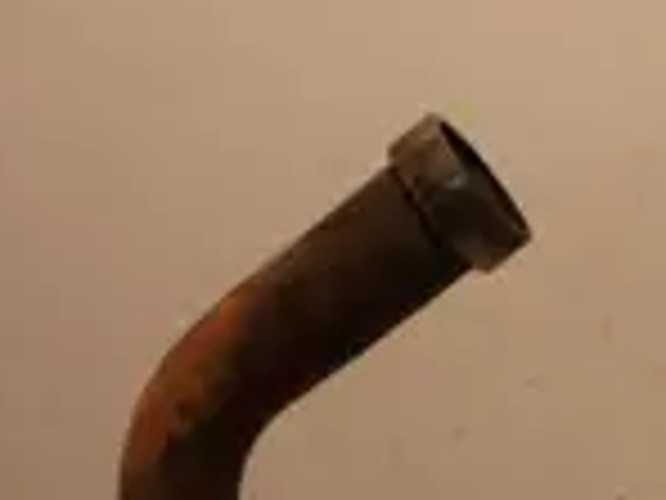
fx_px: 2059
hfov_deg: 17.1
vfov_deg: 12.9
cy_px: 806
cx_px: 904
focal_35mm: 107
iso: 80
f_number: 2.8
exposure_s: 1/60
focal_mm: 5.5
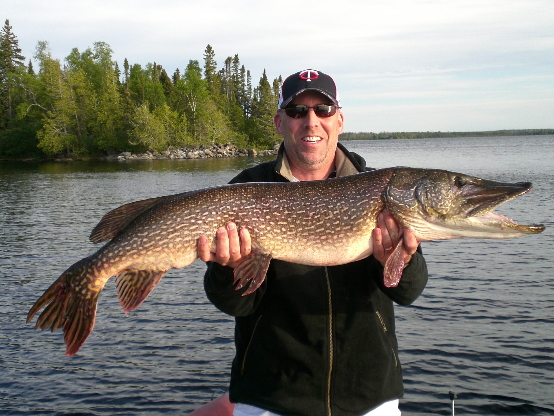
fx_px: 832
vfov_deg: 28.0
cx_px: 282
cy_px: 205
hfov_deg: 36.8
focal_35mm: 52
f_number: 3.6
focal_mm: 8.44
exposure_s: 1/250
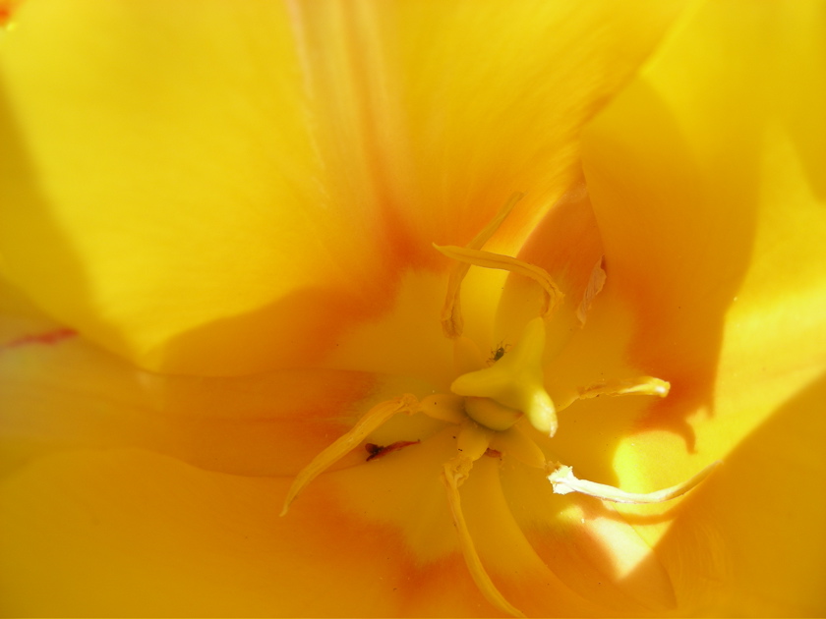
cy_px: 310
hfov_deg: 49.0
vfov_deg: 37.7
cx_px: 413
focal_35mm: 38
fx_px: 907
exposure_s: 1/285
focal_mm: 6.3
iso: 50
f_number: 4
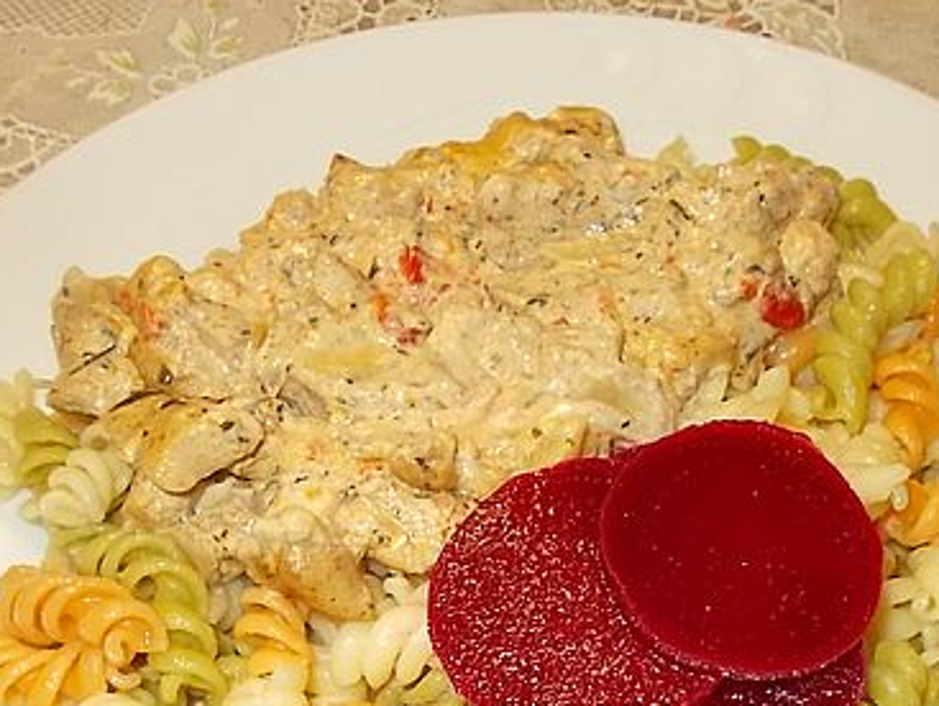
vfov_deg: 30.3
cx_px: 573
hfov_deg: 41.0
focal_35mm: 46
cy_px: 622
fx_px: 1249
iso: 200
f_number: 3.2
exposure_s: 1/25
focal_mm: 4.6
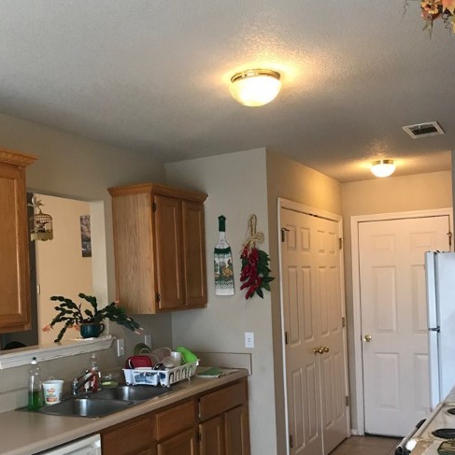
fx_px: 580
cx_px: 192
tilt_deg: +0.8
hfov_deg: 42.7
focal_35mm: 39
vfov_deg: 42.5
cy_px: 284
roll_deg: +3.1
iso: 80
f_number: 1.8
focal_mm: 3.99
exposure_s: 1/15
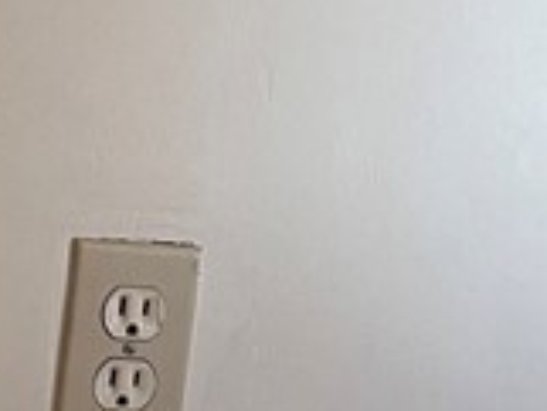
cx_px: 116
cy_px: 156
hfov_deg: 11.9
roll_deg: -4.6
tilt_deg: -11.9
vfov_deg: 9.0
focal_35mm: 165
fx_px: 2609
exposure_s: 1/60
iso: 160
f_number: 1.6
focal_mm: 5.1
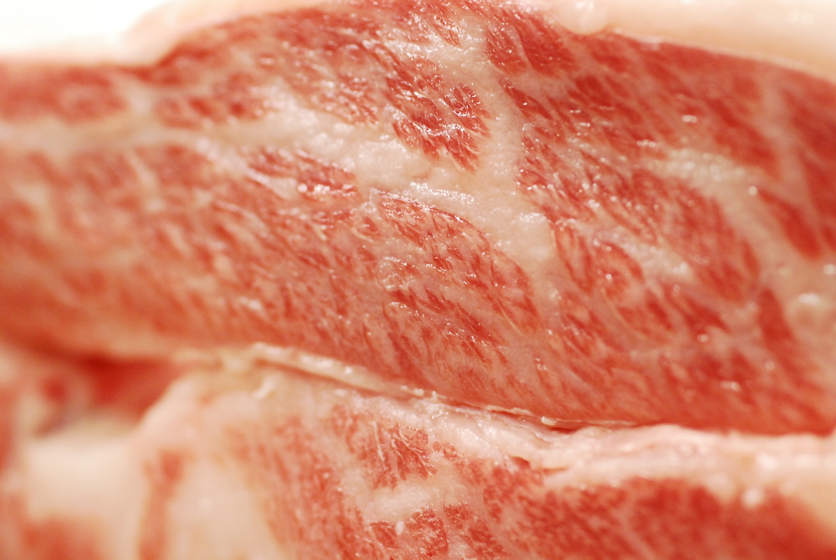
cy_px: 280
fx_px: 1744
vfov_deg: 18.2
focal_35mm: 75
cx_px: 418
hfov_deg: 27.0
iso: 1600
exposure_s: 1/60
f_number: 3.5
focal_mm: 50
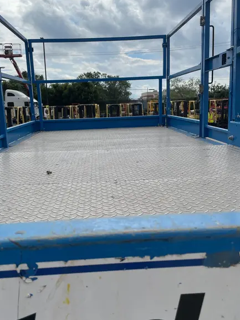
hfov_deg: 42.9
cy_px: 158
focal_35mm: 33
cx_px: 113
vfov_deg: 55.4
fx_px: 305
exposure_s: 1/8403
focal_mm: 4.2
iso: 32
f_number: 1.6
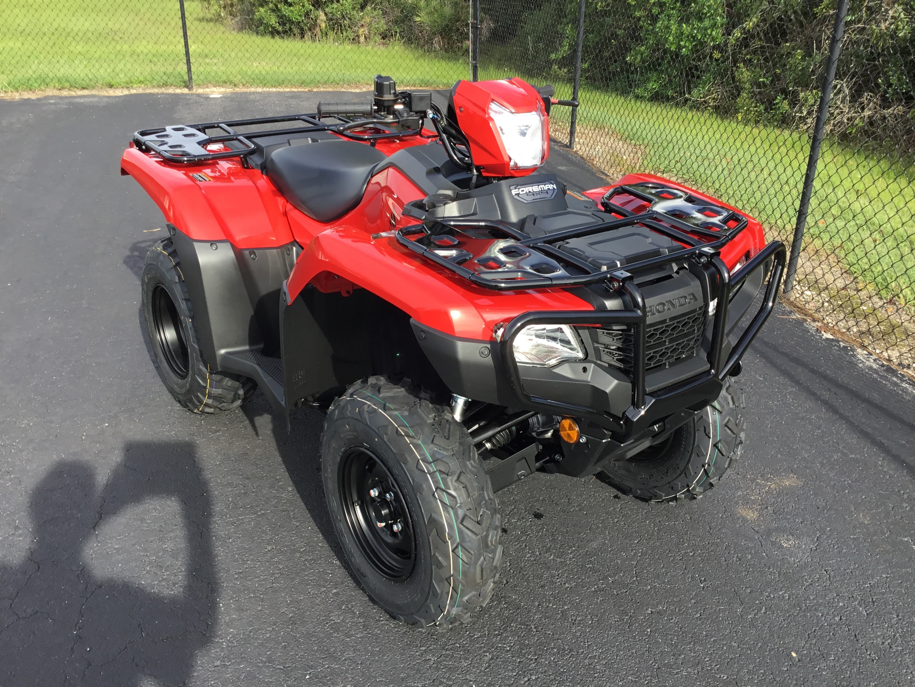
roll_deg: +1.7
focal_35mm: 31
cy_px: 344
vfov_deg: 45.4
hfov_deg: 58.4
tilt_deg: -25.8
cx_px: 458
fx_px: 819
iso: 25
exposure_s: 1/344
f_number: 2.4
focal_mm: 3.3
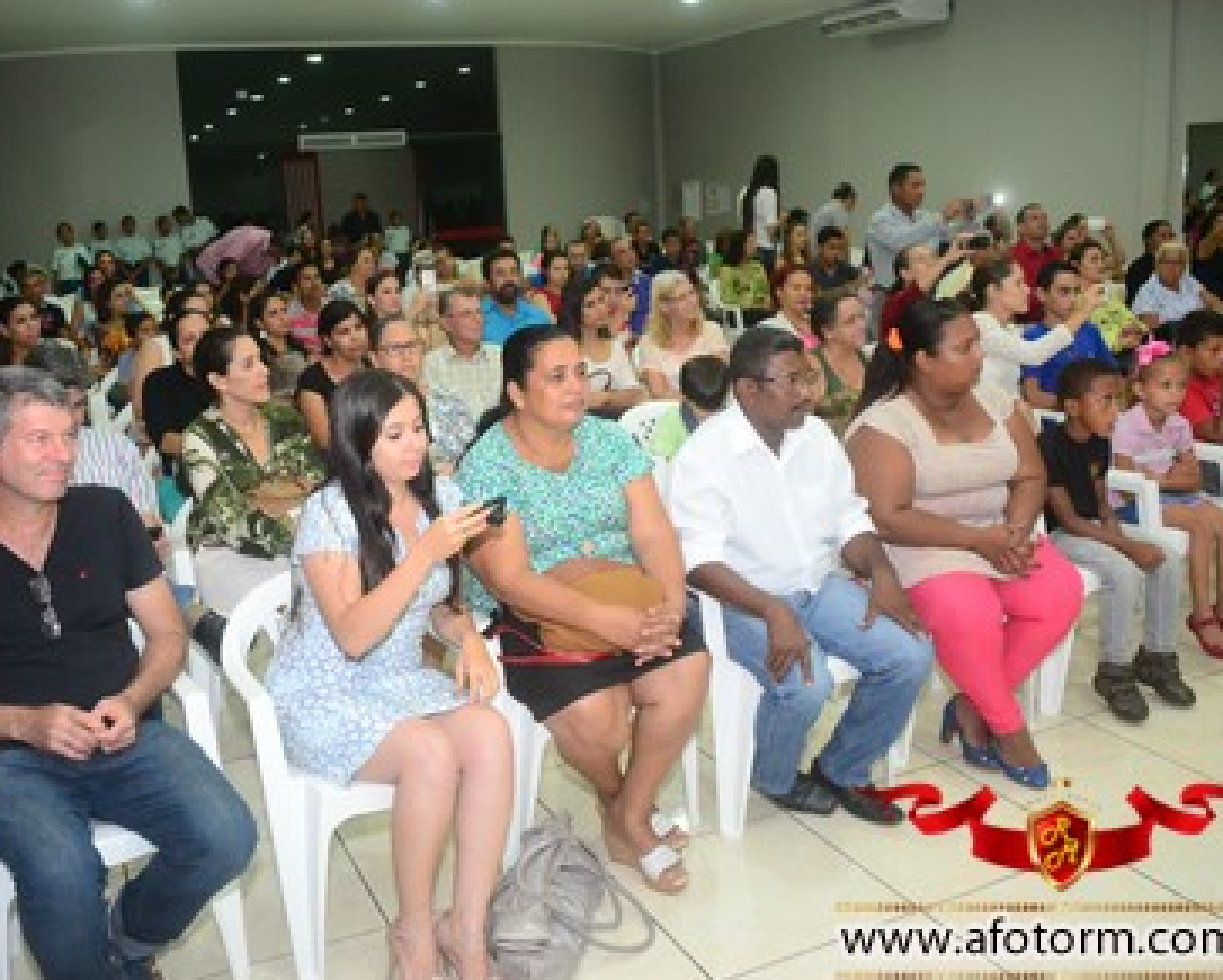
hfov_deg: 51.4
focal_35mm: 35
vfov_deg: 42.3
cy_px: 490
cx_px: 554
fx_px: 1268
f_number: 3.5
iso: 1600
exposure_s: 1/60
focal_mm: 20
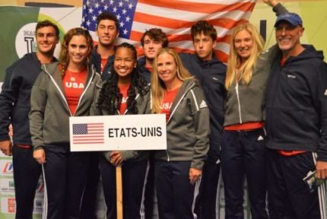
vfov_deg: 30.9
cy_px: 110
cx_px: 164
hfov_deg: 44.9
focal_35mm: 44
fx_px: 396
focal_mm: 29
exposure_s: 1/40
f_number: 4
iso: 3200
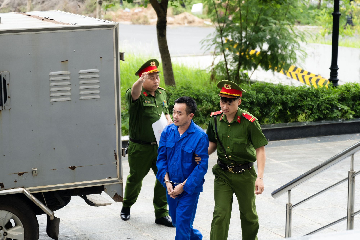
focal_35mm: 105
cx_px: 180
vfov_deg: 13.0
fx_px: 1050
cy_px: 120
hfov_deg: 19.5
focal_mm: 70
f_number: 2.8
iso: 200
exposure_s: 1/500
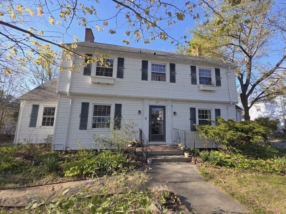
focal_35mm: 13
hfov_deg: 106.2
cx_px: 143
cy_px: 107
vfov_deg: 89.9
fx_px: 107
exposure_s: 1/662
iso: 40
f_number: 1.9
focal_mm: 2.2
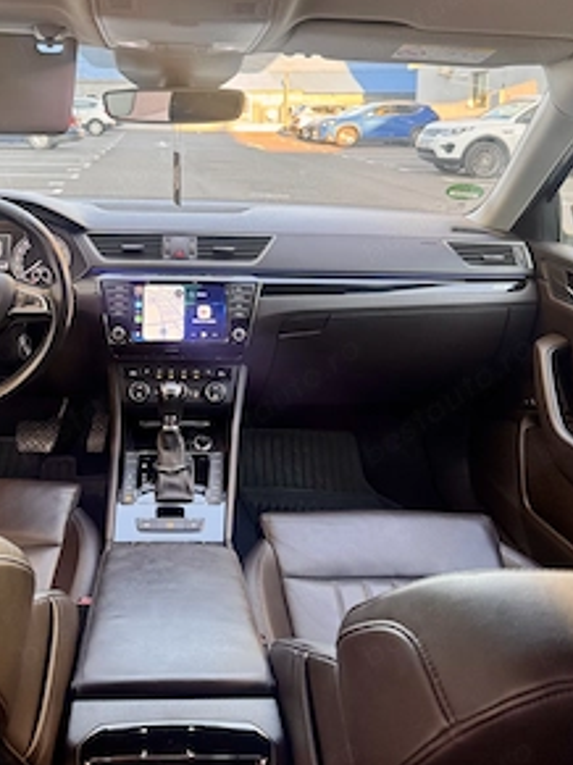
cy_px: 247
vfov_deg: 54.1
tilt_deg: -10.5
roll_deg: -1.2
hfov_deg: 42.5
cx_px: 205
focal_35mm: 33
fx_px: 729
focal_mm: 6.76
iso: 200
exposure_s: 1/121
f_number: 1.78
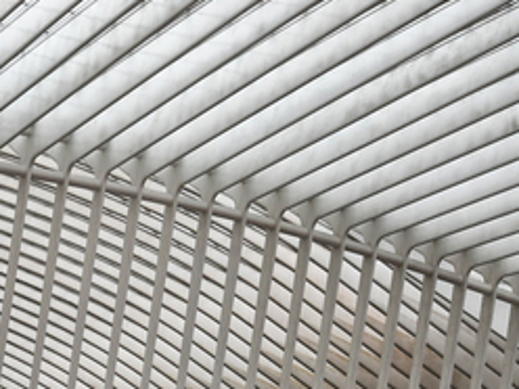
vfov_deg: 12.2
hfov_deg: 16.2
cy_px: 315
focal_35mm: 121
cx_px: 109
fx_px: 1814
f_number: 4
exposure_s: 1/500
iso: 100
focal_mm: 26
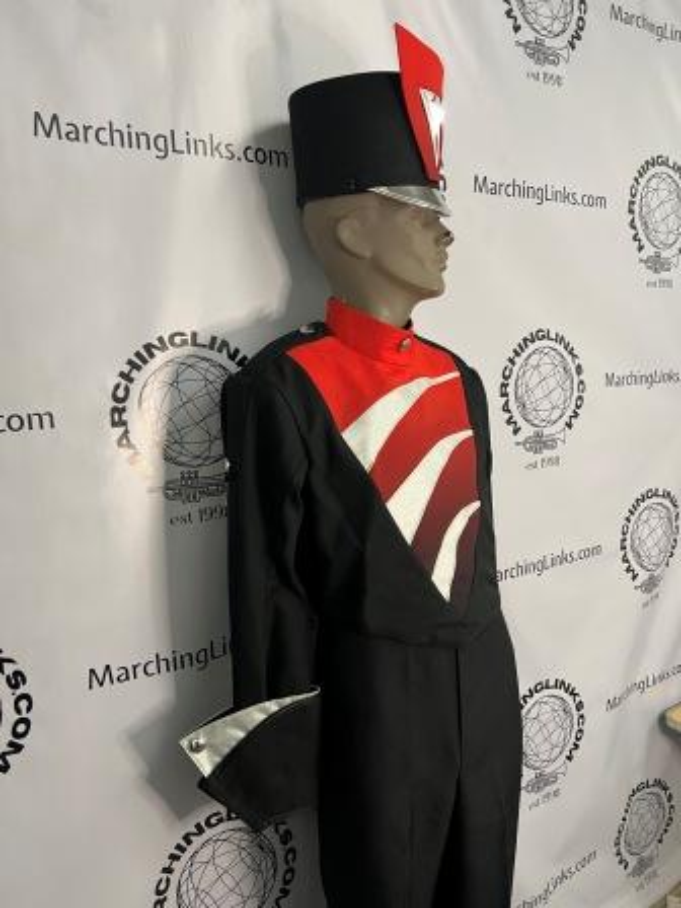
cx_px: 340
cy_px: 454
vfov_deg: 67.3
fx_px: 682
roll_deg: +2.9
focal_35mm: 26
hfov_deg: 53.1
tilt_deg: -7.1
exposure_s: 1/60
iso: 320
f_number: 1.5
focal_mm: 5.7
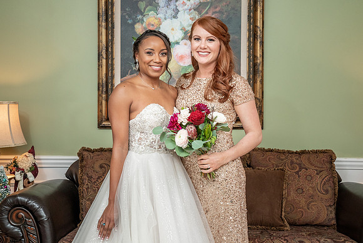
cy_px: 111
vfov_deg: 26.3
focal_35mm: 51
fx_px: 517
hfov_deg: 38.7
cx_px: 180
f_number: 5.6
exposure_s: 1/250
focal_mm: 46
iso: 2000
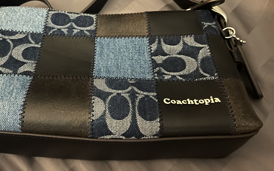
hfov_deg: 51.8
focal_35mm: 37
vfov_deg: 34.0
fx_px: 276
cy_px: 54
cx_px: 92
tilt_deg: -54.6
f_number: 1.5
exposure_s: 1/20
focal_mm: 5.7
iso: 1000
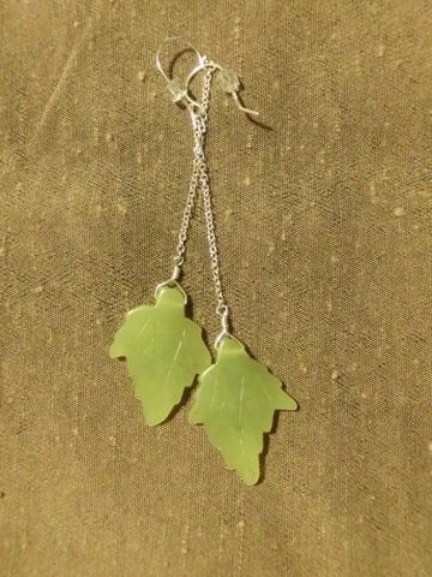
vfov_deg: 44.8
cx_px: 216
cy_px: 288
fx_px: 699
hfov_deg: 34.3
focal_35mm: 42
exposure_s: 1/80
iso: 3200
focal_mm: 7.4
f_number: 4
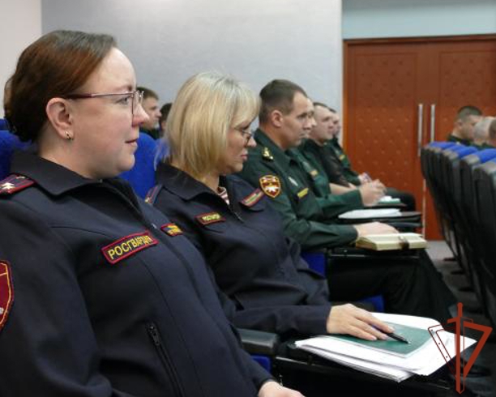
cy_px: 195
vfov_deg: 32.8
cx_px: 206
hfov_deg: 40.2
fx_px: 675
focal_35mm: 46
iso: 1600
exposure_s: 1/25
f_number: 3.1
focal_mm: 14.5
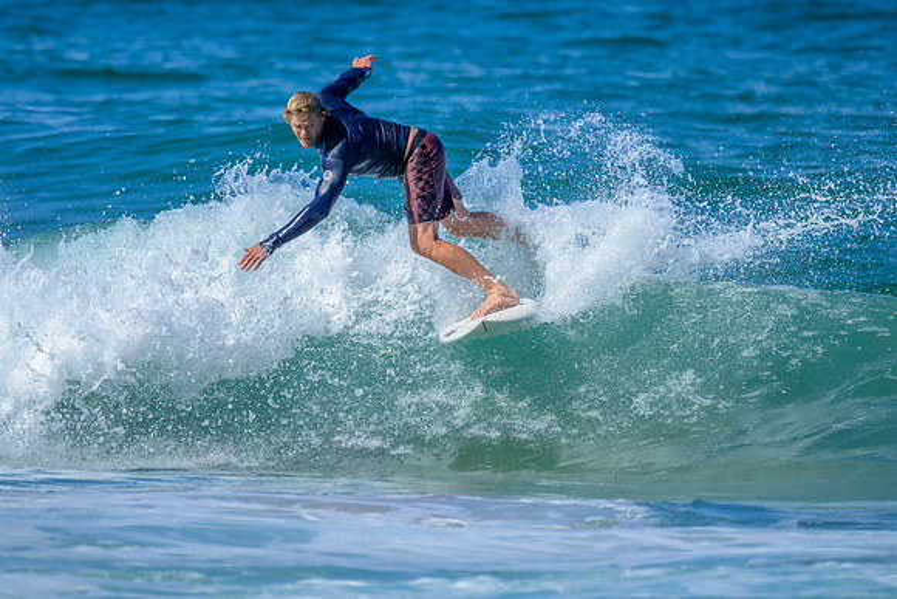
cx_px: 421
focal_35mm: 1099
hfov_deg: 1.9
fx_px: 27384
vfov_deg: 1.3
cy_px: 285
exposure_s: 1/2500
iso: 360
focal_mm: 800
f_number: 6.3
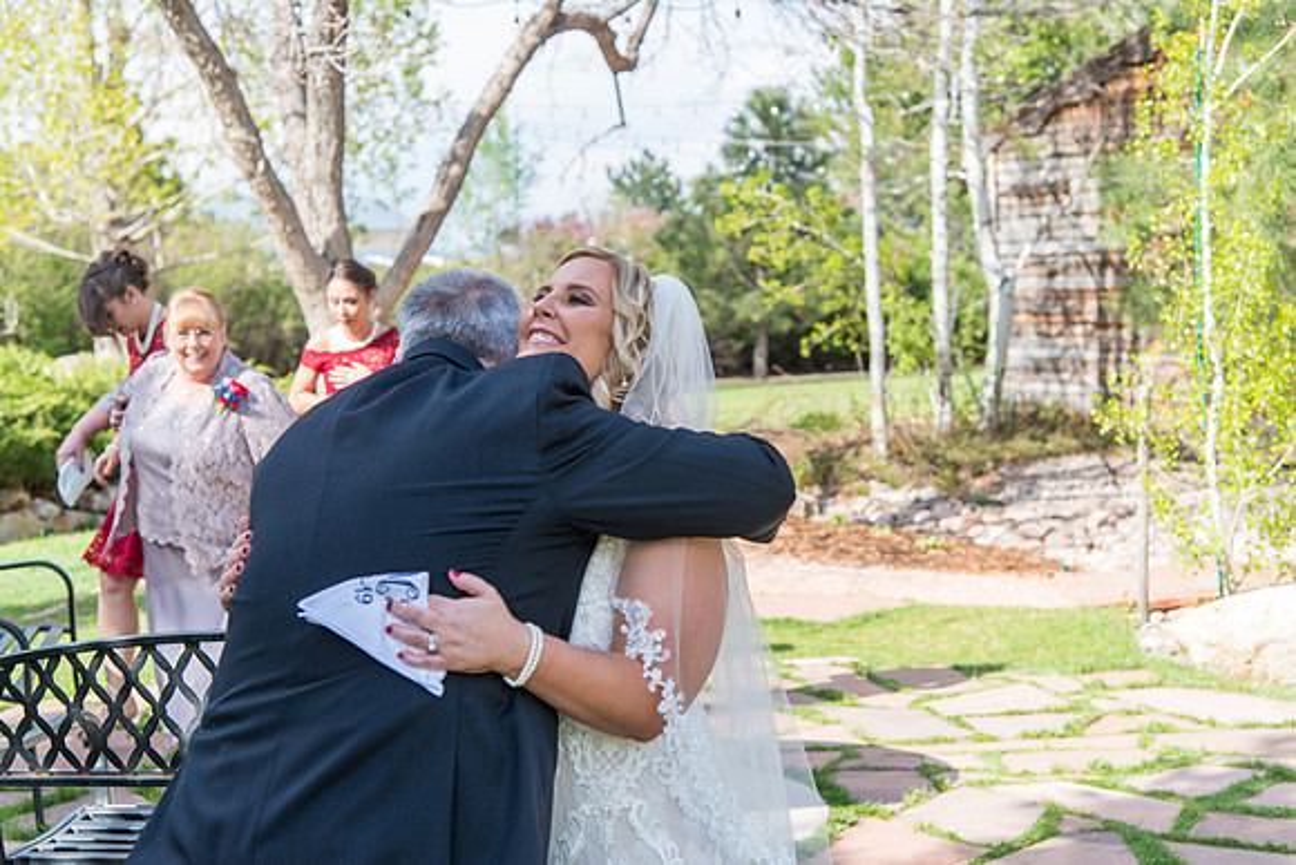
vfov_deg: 21.9
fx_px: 2232
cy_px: 432
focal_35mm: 62
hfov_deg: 32.4
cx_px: 648
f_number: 5
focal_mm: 62
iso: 200
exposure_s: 1/400
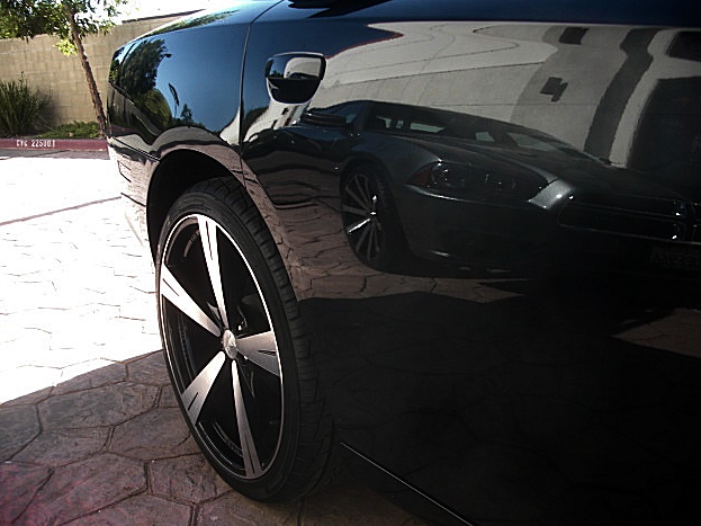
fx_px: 749
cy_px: 260
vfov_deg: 38.7
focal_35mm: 37
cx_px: 358
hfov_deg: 50.1
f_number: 2.8
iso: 50
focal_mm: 6.3
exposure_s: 1/160
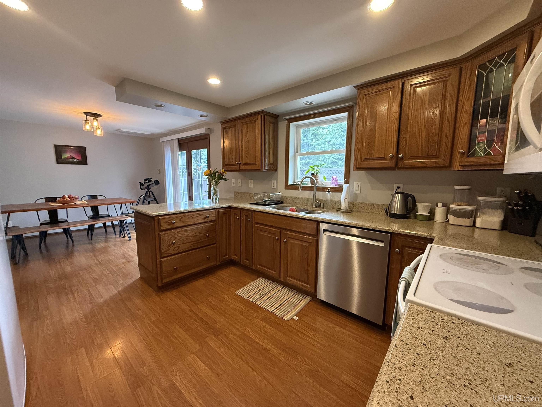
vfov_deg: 85.7
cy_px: 204
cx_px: 271
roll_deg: -0.5
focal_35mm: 14
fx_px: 219
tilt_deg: -7.0
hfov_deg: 102.1
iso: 400
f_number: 2.2
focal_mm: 2.22
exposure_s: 1/60
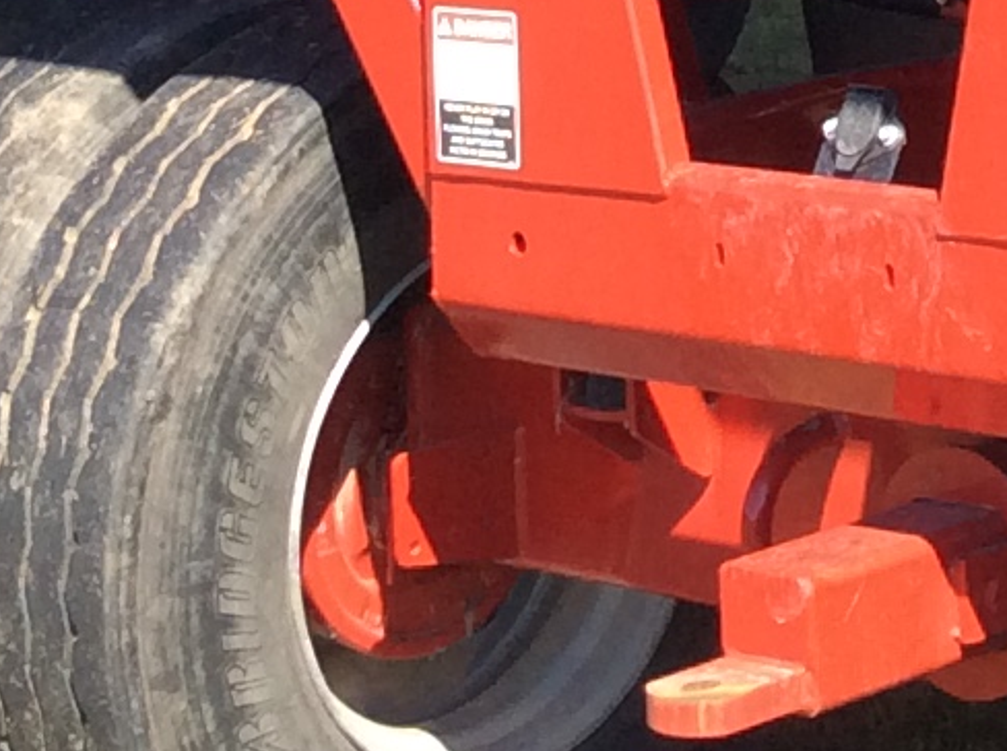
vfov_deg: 8.1
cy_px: -972
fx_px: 4936
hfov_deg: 11.4
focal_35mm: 170
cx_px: 1224
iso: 32
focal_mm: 3.3
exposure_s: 1/529
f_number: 2.4
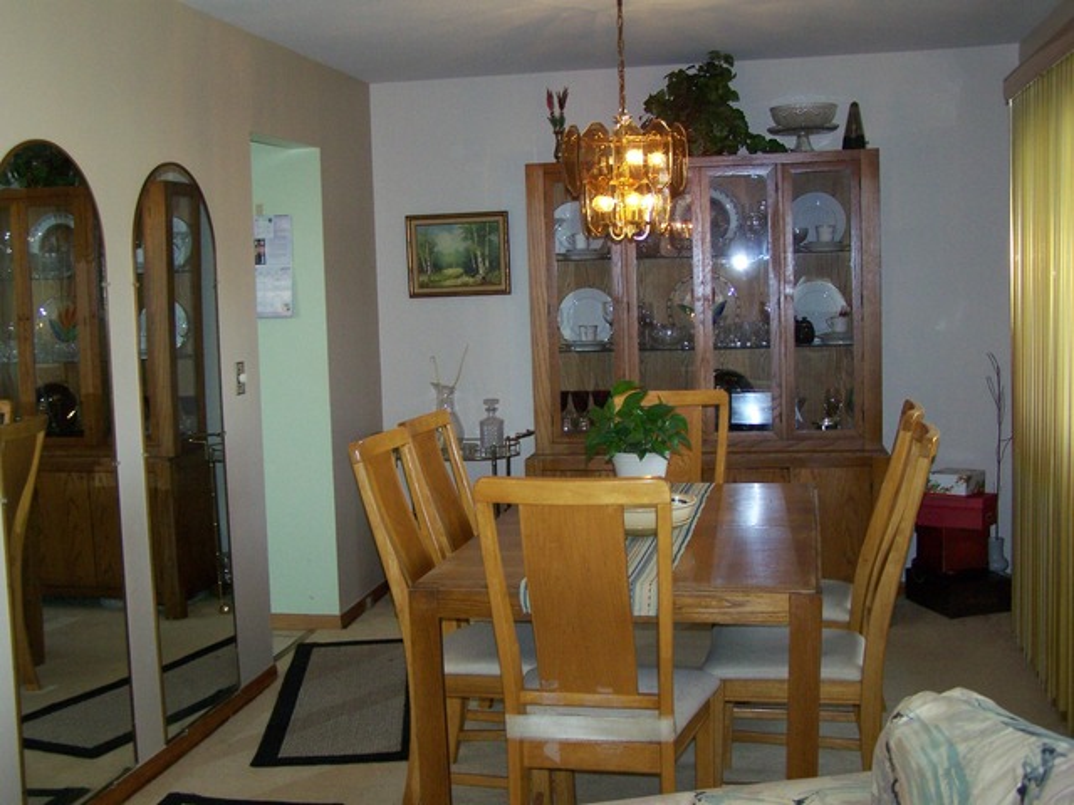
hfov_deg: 43.9
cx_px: 537
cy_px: 402
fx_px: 1334
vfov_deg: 33.6
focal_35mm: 43
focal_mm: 7.1
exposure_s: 1/60
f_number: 2.9
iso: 160
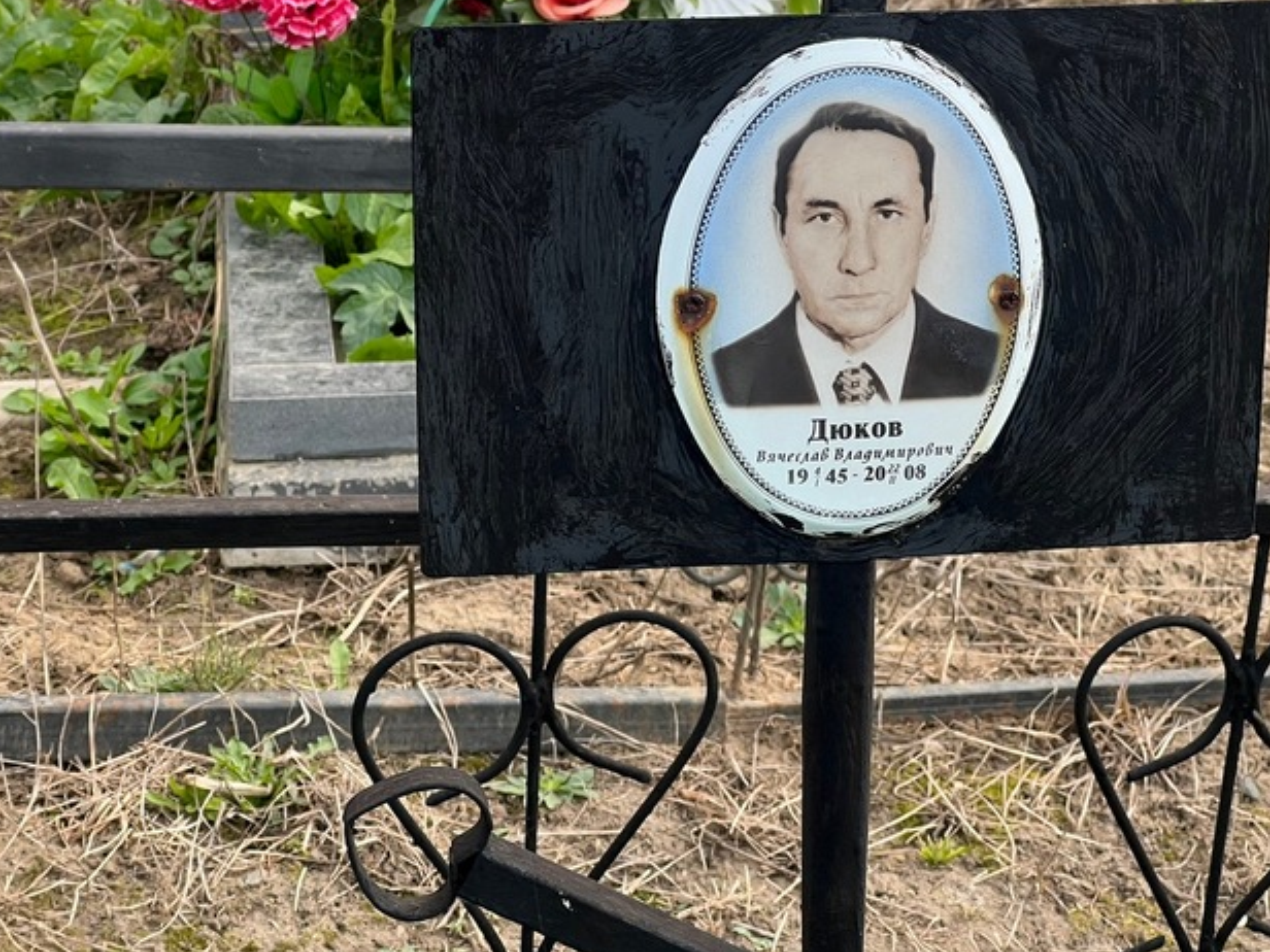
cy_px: 363
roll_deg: -1.6
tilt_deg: -18.6
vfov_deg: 14.8
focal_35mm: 100
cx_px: 744
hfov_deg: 19.6
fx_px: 3669
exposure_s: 1/121
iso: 25
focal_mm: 9
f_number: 2.8
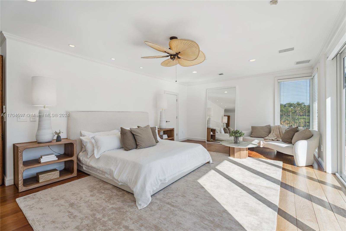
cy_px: 116
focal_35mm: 16
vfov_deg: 73.7
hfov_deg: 96.7
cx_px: 173
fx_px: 154
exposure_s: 1/80
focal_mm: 16
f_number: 8
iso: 400
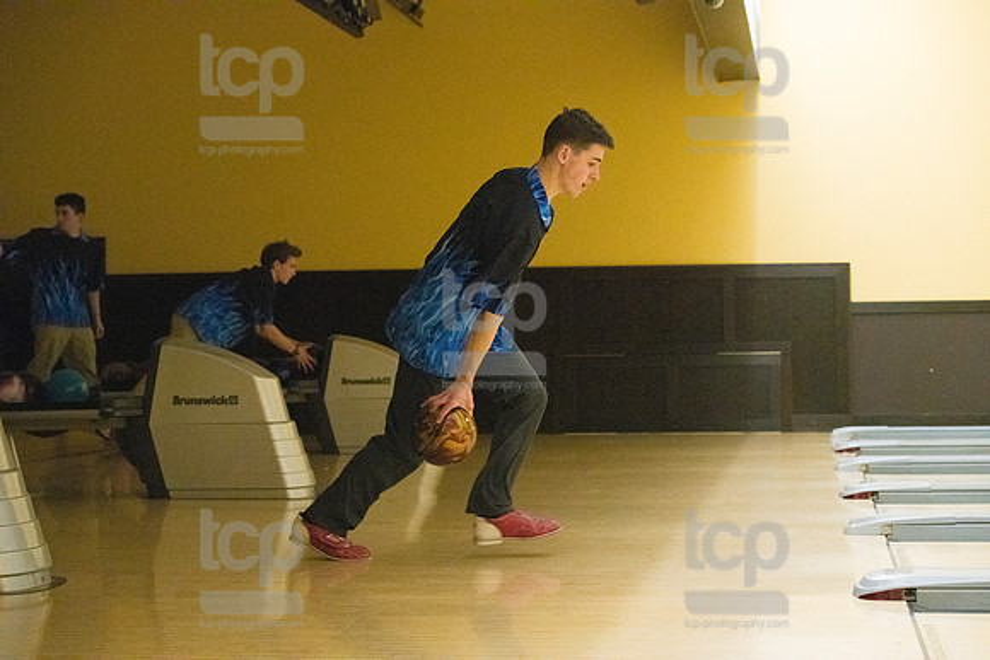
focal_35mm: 75
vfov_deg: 18.2
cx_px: 495
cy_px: 330
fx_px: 2063
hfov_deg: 27.0
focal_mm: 75
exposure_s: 1/1000
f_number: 4.5
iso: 10000
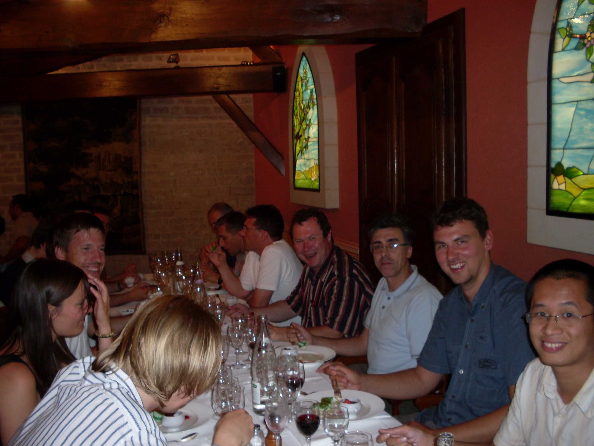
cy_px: 223
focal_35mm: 38
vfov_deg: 37.7
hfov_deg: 49.0
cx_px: 297
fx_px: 652
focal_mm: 6.3
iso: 100
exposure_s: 1/45
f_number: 2.8
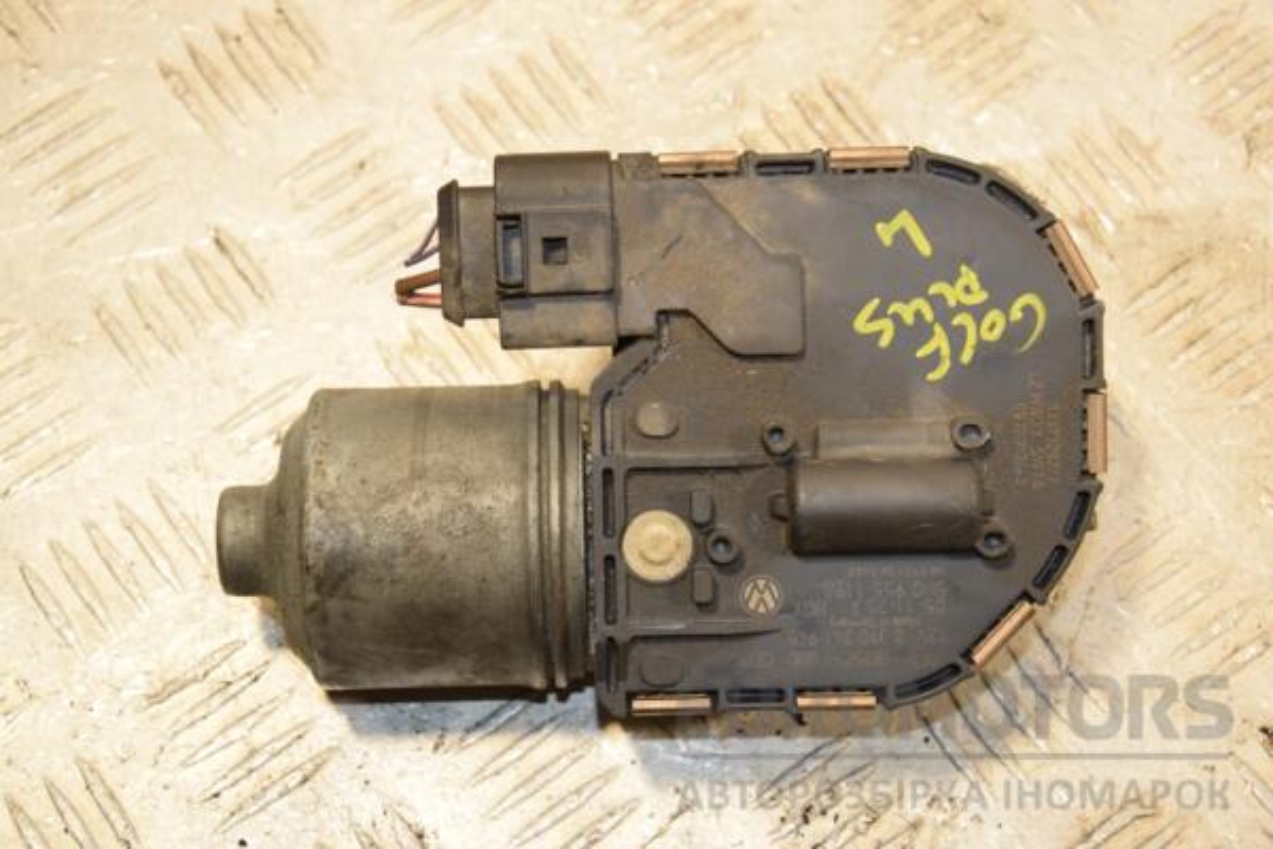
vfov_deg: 17.5
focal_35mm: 78
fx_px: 2758
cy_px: 424
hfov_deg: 26.0
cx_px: 636
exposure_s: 1/200
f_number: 7.1
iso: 800
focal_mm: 52
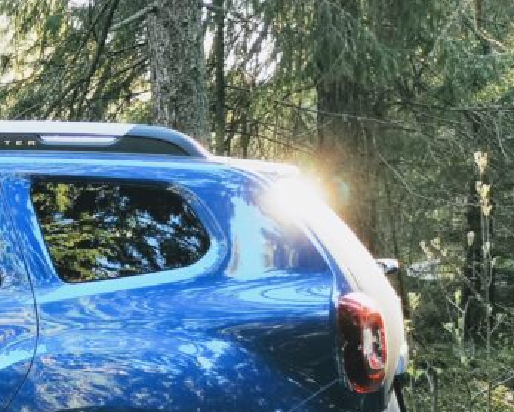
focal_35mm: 95
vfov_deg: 16.2
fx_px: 1446
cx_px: -213
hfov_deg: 18.3
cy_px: 277
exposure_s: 1/100
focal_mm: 5.58
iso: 64
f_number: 1.8
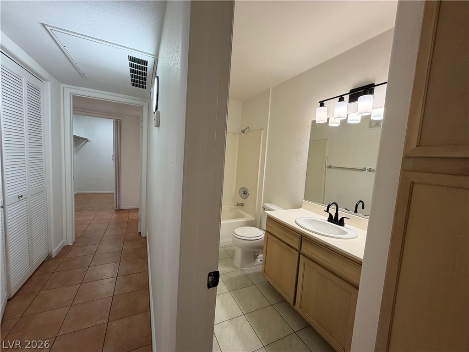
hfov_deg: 102.1
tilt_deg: -3.4
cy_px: 176
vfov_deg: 85.7
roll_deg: -3.4
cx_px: 234
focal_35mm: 14
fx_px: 190
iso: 125
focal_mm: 2.22
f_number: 2.2
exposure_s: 1/121
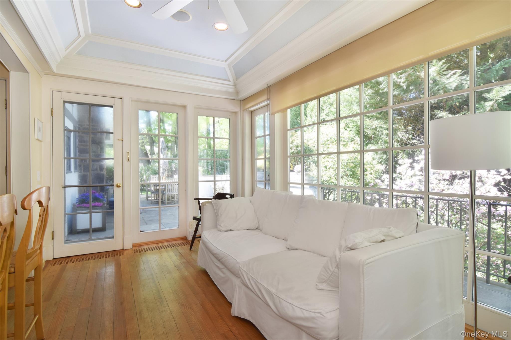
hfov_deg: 95.0
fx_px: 234
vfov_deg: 72.0
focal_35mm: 16
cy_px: 170
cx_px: 256
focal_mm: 11
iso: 640
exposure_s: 1/60
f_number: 10
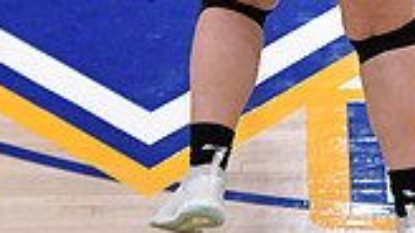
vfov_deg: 1.7
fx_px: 7962
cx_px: 335
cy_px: -380
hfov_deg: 3.0
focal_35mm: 724
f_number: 3.2
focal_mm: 130
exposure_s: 1/1250
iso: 6400
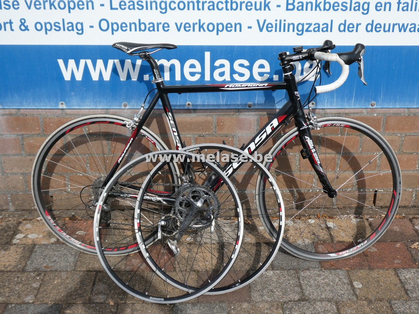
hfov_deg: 40.4
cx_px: 210
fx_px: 569
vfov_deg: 30.9
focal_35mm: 47
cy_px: 157
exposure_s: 1/800
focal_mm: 8.4
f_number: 4
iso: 80
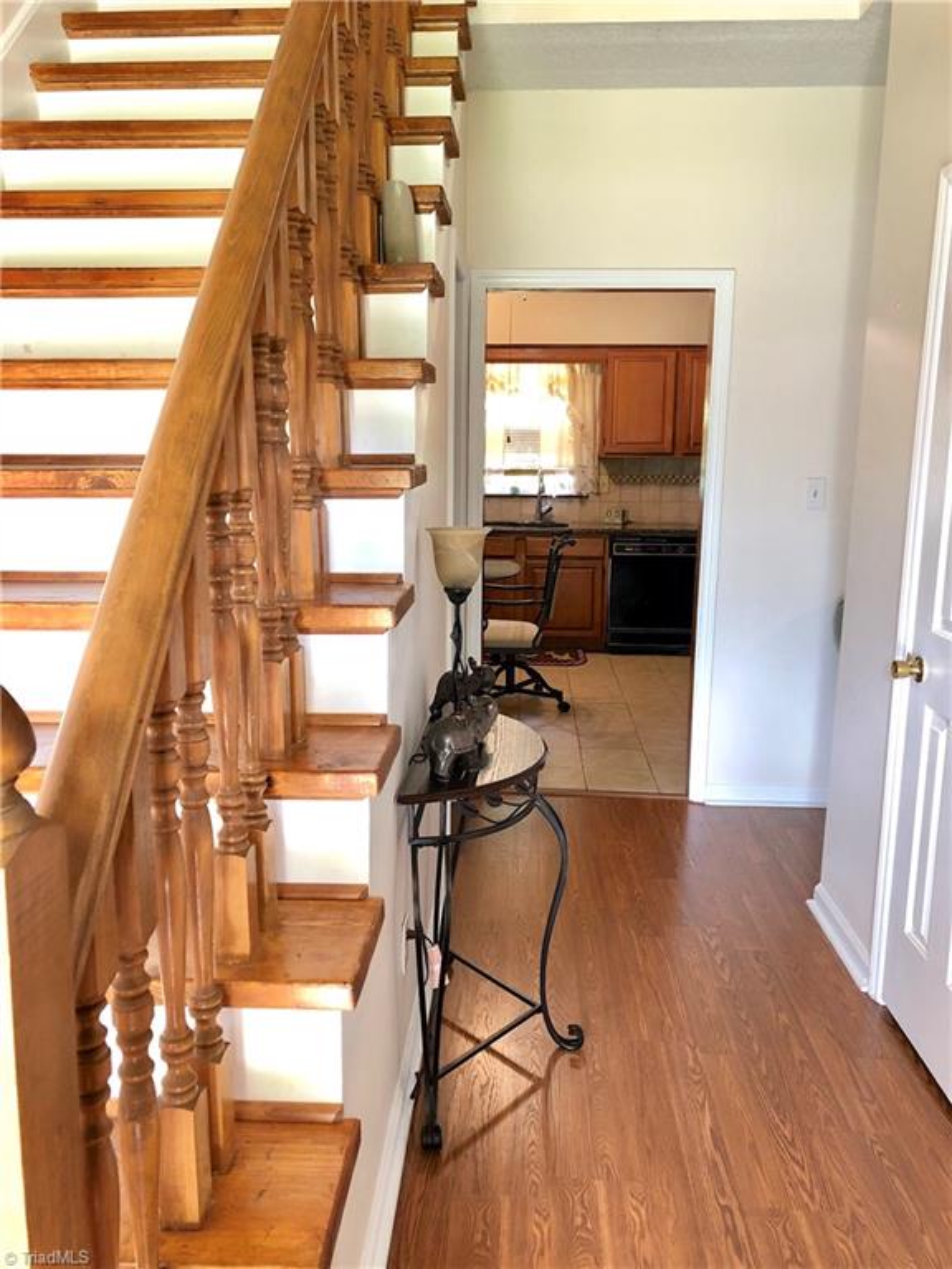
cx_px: 476
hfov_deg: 49.7
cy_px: 634
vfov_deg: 63.4
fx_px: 1027
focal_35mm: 28
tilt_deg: -10.4
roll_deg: -0.9
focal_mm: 3.99
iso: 64
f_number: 1.8
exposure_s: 1/15
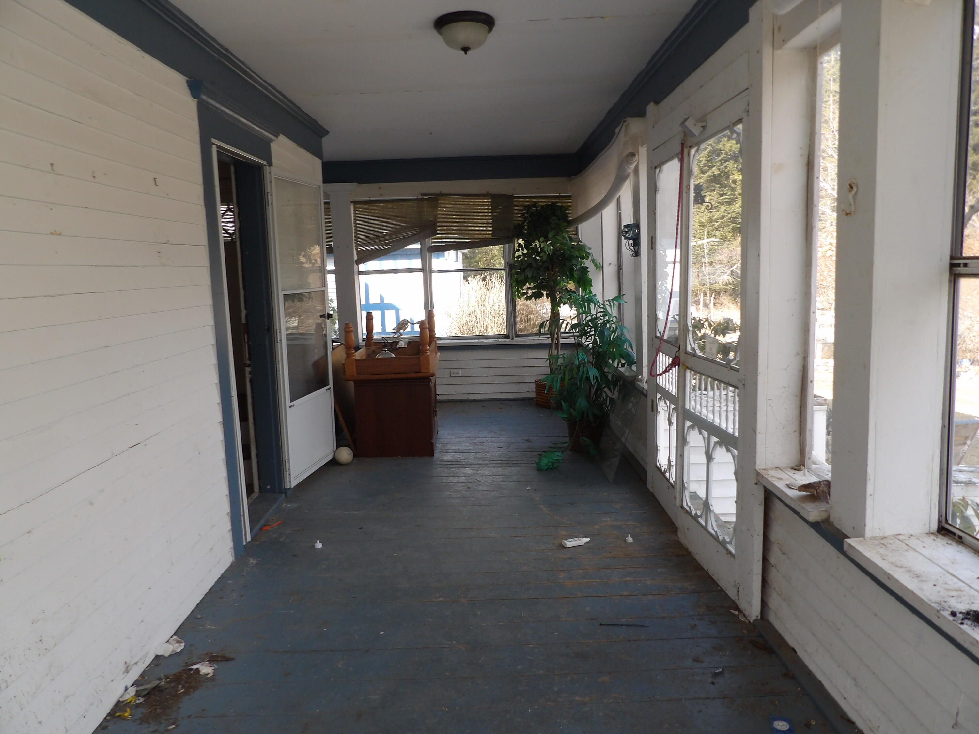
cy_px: 367
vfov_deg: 56.8
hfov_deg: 71.6
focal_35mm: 24
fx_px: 679
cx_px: 490
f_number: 3.2
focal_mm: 4.3
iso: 100
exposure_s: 1/143
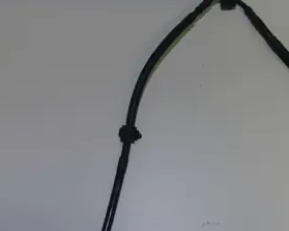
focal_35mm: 67
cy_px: 121
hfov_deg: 28.3
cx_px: 140
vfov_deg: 22.8
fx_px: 573
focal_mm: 14
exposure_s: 1/60
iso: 200
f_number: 4
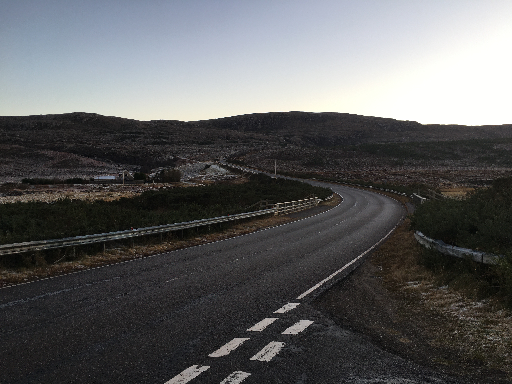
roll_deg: +0.7
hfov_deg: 61.7
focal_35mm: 29
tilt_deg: -0.1
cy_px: 192
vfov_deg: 48.2
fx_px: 429
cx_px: 256
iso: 25
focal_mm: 4.15
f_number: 2.2
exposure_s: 1/111
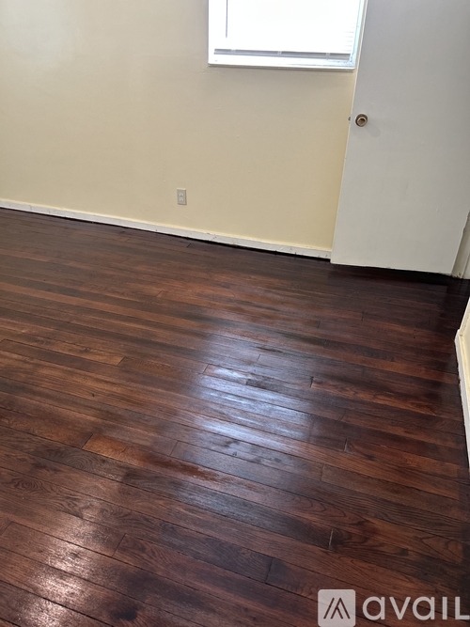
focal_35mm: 26
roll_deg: -2.4
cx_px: 235
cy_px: 314
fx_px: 471
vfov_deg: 67.3
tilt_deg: -30.4
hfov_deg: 53.0
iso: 125
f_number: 1.5
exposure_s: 1/60
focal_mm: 5.7
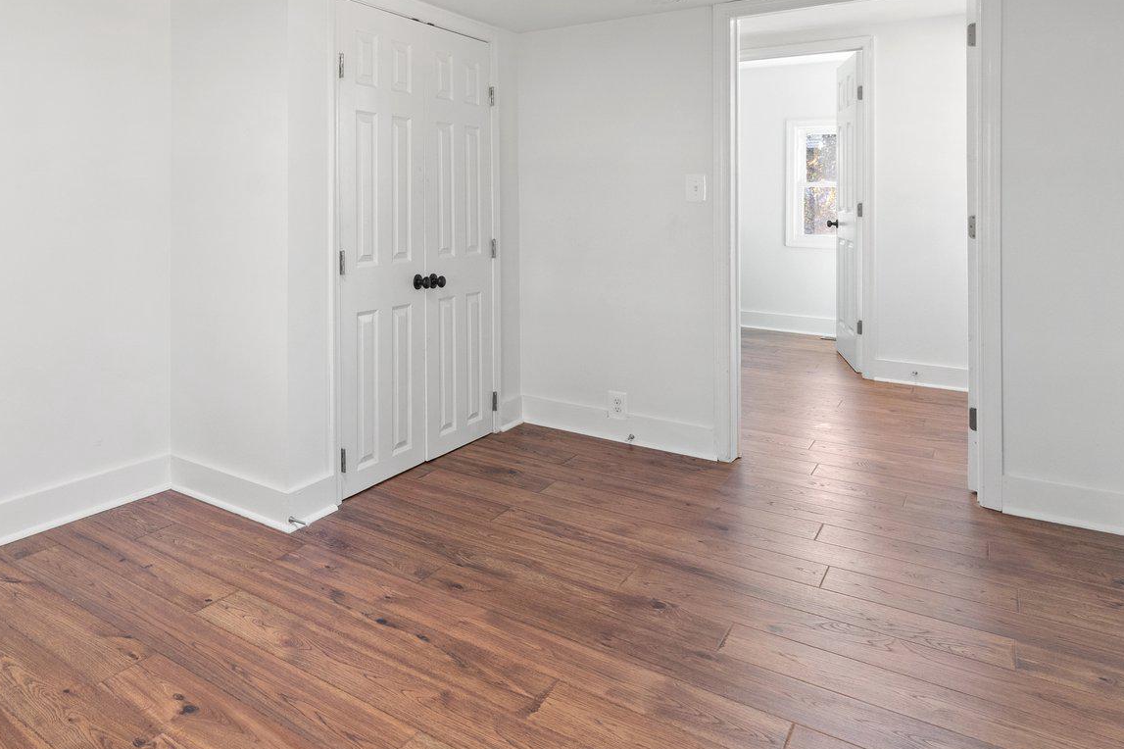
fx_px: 780
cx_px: 273
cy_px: 201
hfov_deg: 66.8
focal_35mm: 25
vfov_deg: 49.5
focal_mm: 14
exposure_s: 1/1.25
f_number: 8
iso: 500
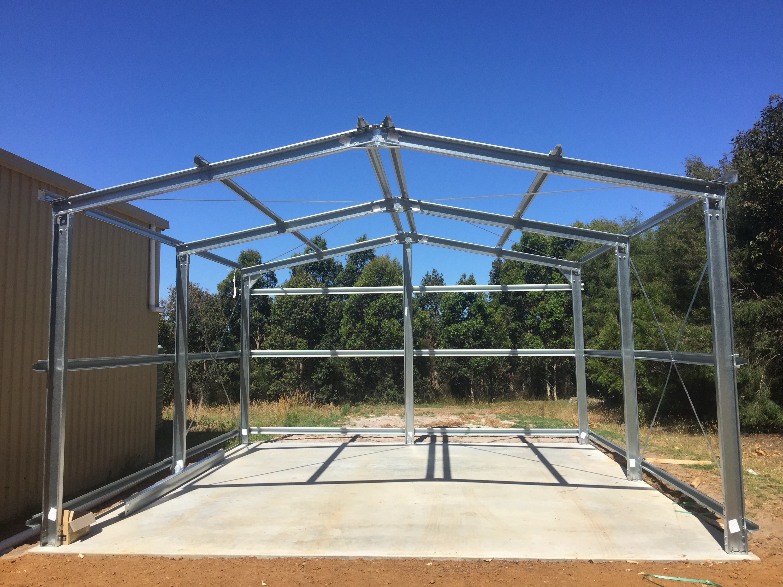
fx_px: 656
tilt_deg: +5.3
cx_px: 392
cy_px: 294
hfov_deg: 61.7
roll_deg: -0.4
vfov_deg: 48.2
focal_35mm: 29
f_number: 2.2
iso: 32
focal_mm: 4.15
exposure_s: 1/2326
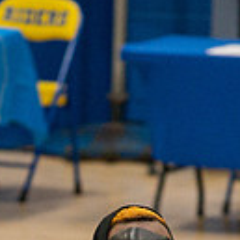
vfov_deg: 1.8
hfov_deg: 1.8
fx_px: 7766
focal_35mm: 990
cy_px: 365
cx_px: 143
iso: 4500
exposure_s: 1/500
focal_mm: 200
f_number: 4
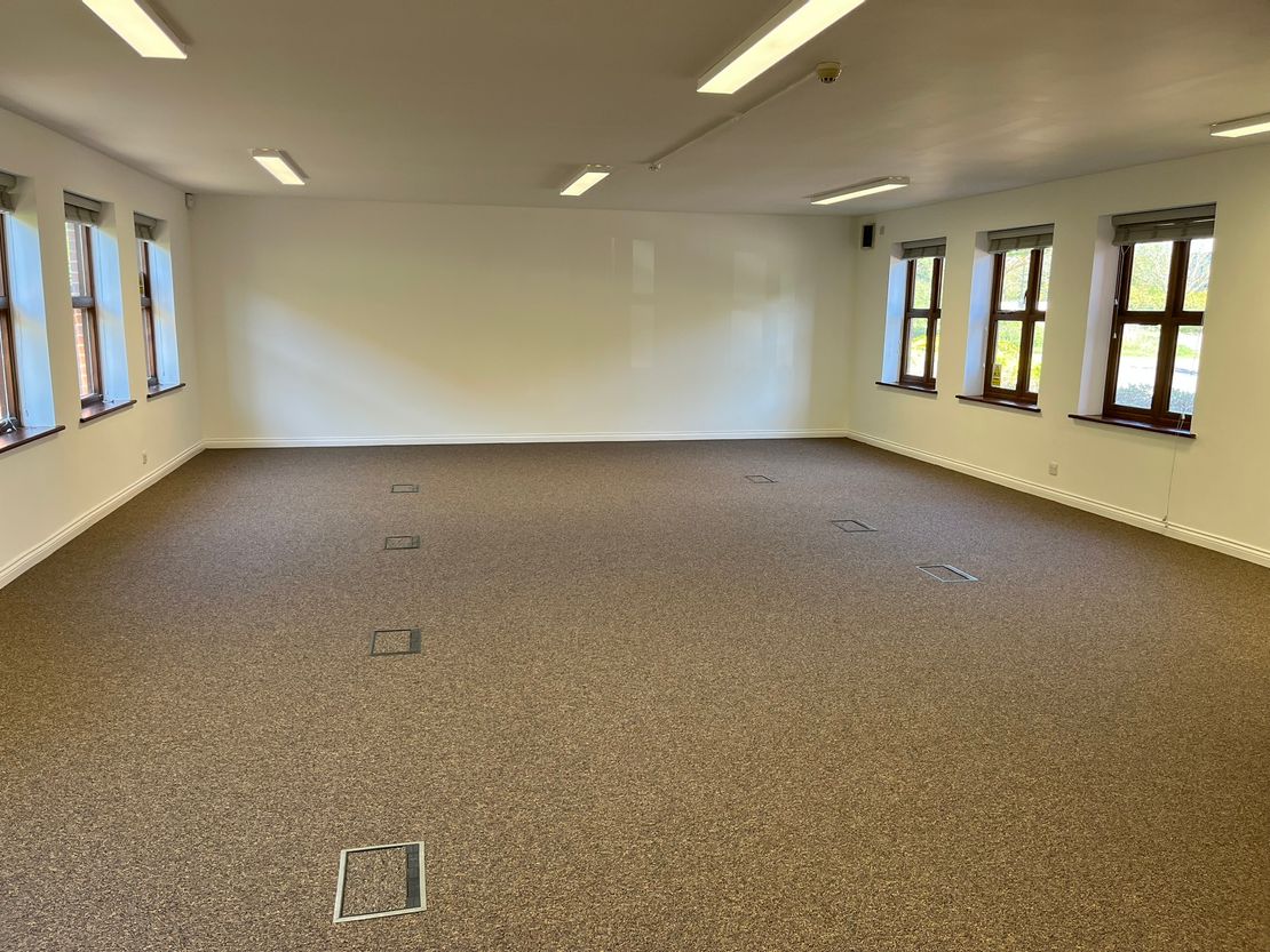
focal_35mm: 26
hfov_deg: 67.3
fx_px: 954
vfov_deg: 53.1
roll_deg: -0.5
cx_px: 635
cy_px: 476
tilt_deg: -10.5
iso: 100
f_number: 1.6
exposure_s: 1/121
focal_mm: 5.1
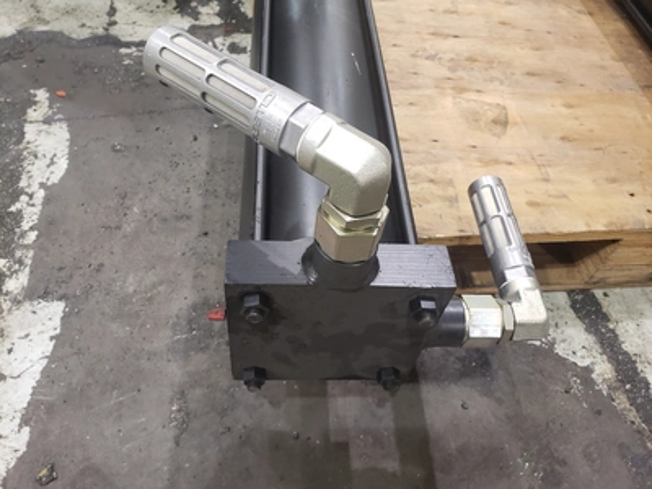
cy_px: 244
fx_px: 490
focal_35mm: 26
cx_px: 326
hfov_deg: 67.3
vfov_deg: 53.1
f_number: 2.4
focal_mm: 4.3
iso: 320
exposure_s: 1/40
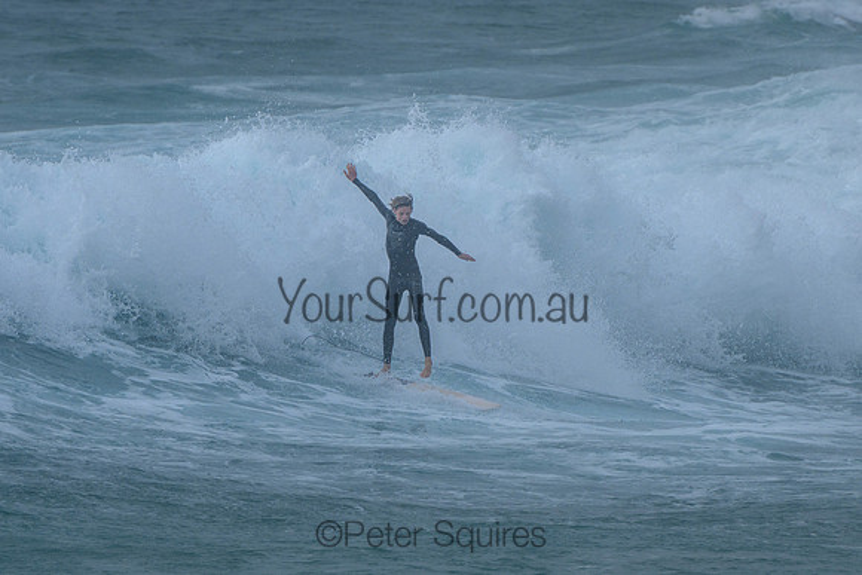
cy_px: 288
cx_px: 431
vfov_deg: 2.5
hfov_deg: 3.7
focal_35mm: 550
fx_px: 13180
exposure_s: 1/2000
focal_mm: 400
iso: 500
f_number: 10
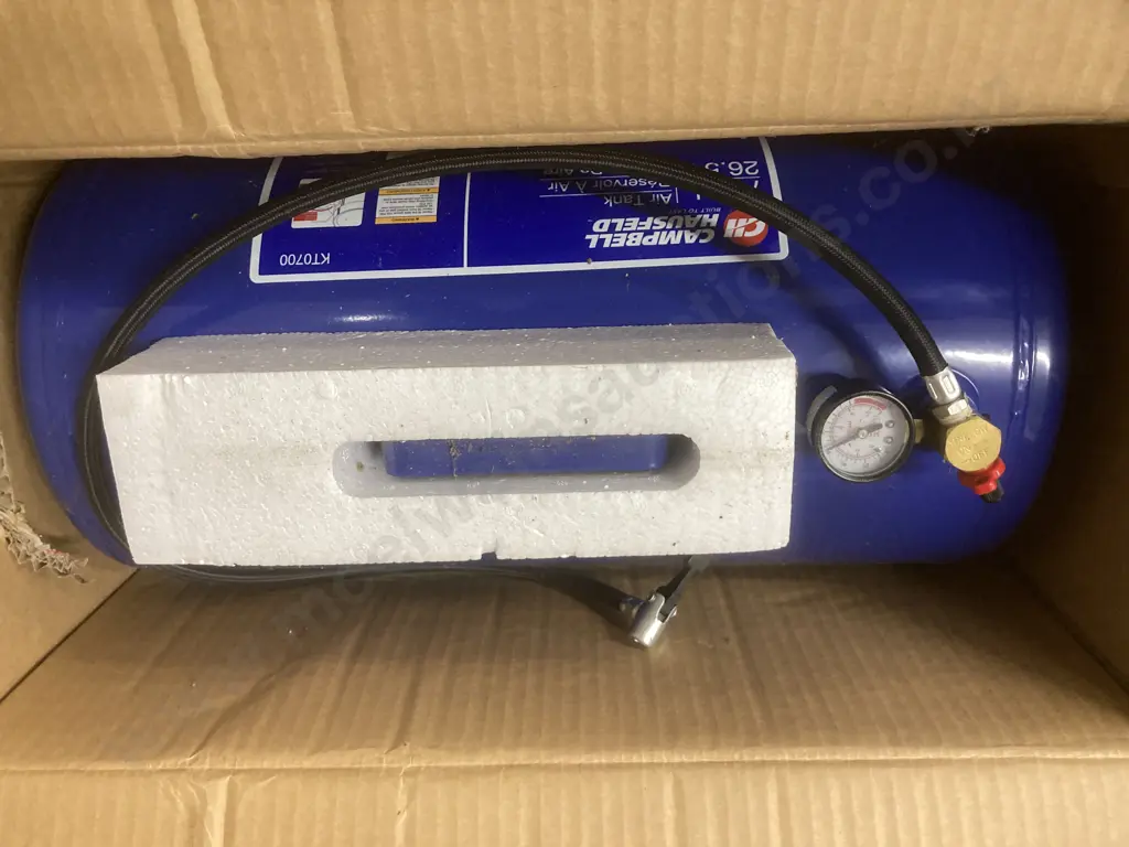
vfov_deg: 49.7
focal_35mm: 28
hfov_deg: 63.4
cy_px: 424
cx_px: 564
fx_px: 913
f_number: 1.8
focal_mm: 3.99
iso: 200
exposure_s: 1/50
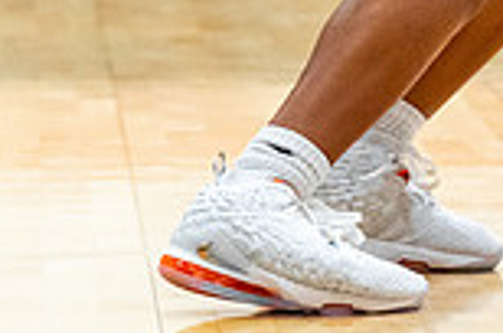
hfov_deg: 5.1
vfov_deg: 3.4
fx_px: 5605
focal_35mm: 402
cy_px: -463
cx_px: 663
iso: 2000
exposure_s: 1/1250
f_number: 2.8
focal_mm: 76
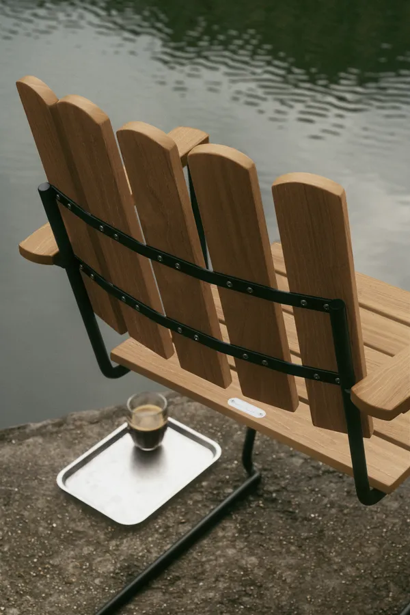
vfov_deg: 28.8
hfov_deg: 19.5
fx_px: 1196
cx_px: 205
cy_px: 308
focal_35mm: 70
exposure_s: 1/200
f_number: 9
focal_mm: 70
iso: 400
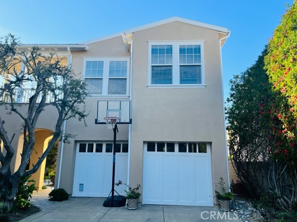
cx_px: 148
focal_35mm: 26
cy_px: 111
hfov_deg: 67.3
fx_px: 223
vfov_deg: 53.1
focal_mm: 5.7
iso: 50
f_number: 1.5
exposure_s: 1/894
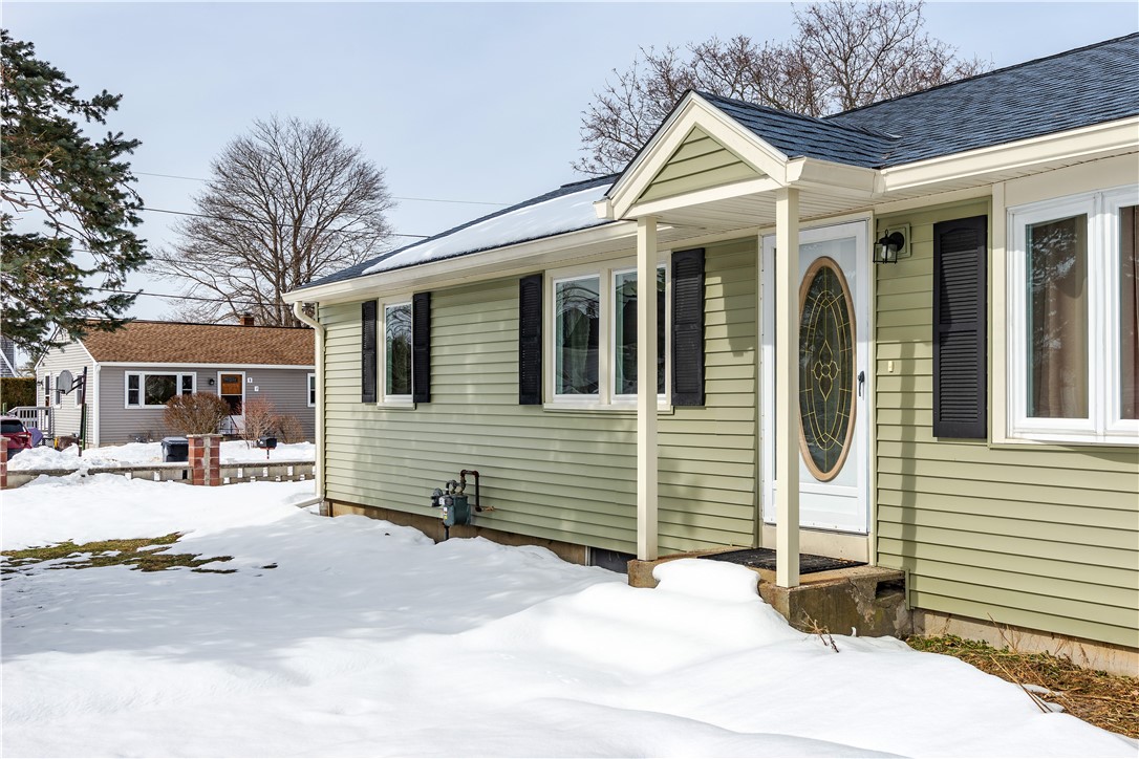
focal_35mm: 35
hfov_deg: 54.4
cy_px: 380
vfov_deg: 37.9
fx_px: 1107
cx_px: 570
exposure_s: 1/250
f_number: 9
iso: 100
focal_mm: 35
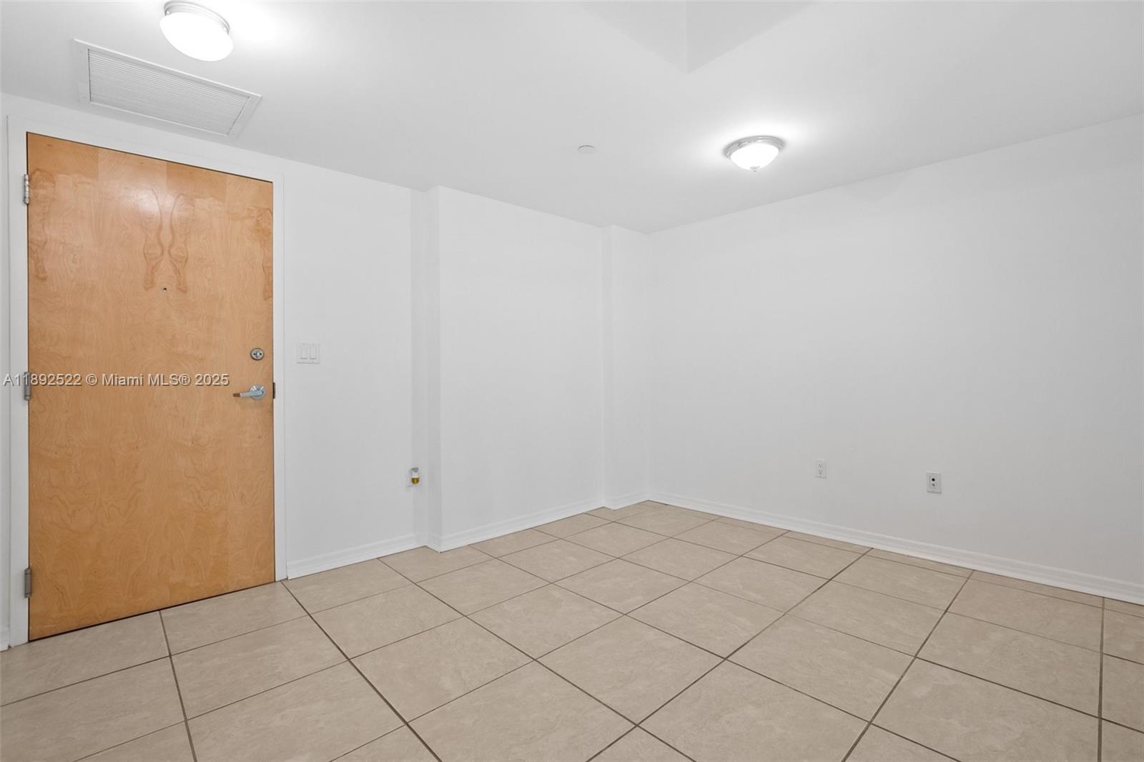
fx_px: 477
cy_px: 381
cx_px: 572
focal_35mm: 15
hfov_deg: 100.4
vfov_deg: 77.3
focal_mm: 10
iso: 1250
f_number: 8
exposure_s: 1/15
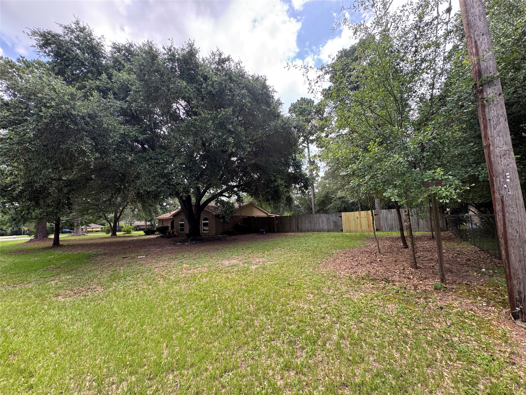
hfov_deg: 102.1
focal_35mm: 14
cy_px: 198
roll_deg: +2.4
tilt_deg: +6.6
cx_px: 263
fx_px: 213
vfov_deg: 85.7
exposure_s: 1/157
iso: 40
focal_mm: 2.22
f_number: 2.2
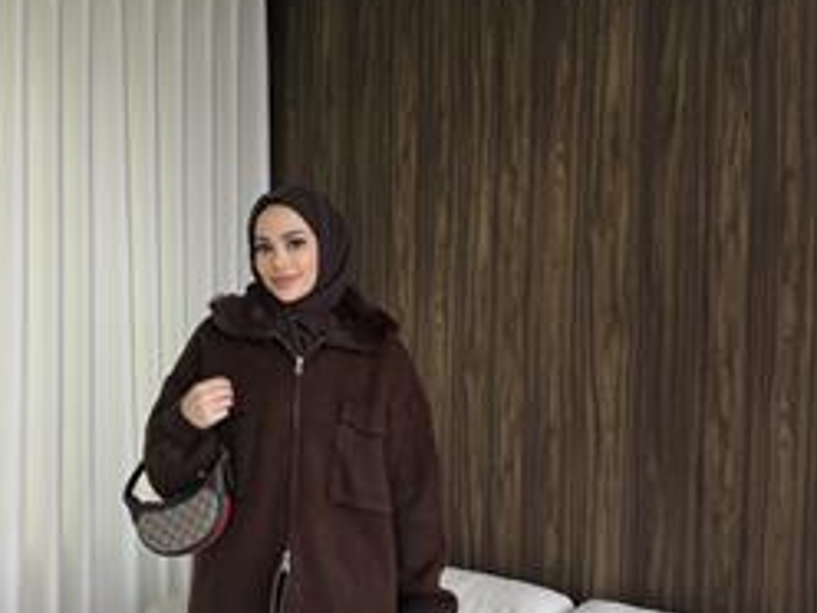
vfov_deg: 35.0
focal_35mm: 40
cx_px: 313
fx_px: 944
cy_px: 476
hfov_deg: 46.4
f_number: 1.78
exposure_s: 1/50
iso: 125
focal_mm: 6.76
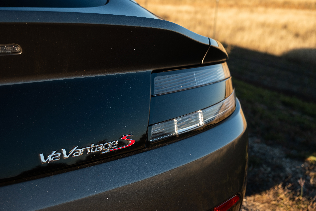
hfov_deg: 49.6
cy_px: 106
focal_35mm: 39
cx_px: 158
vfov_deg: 34.2
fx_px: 342
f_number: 4
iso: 200
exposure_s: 1/125
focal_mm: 26
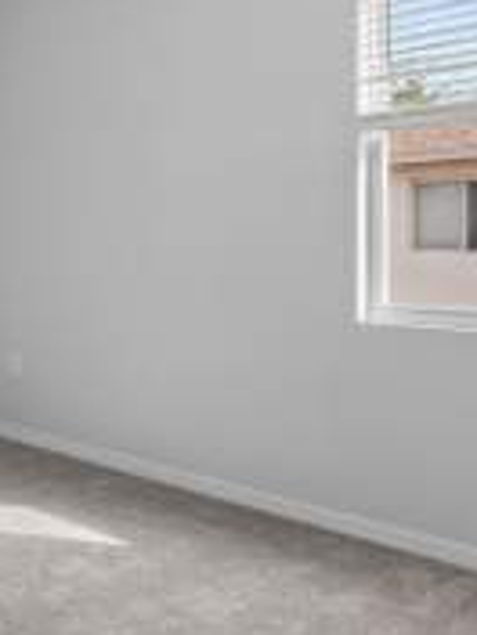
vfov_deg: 44.5
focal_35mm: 42
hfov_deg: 32.2
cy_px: 244
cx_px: 22
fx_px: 772
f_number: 10
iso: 320
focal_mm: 16
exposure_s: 1/10
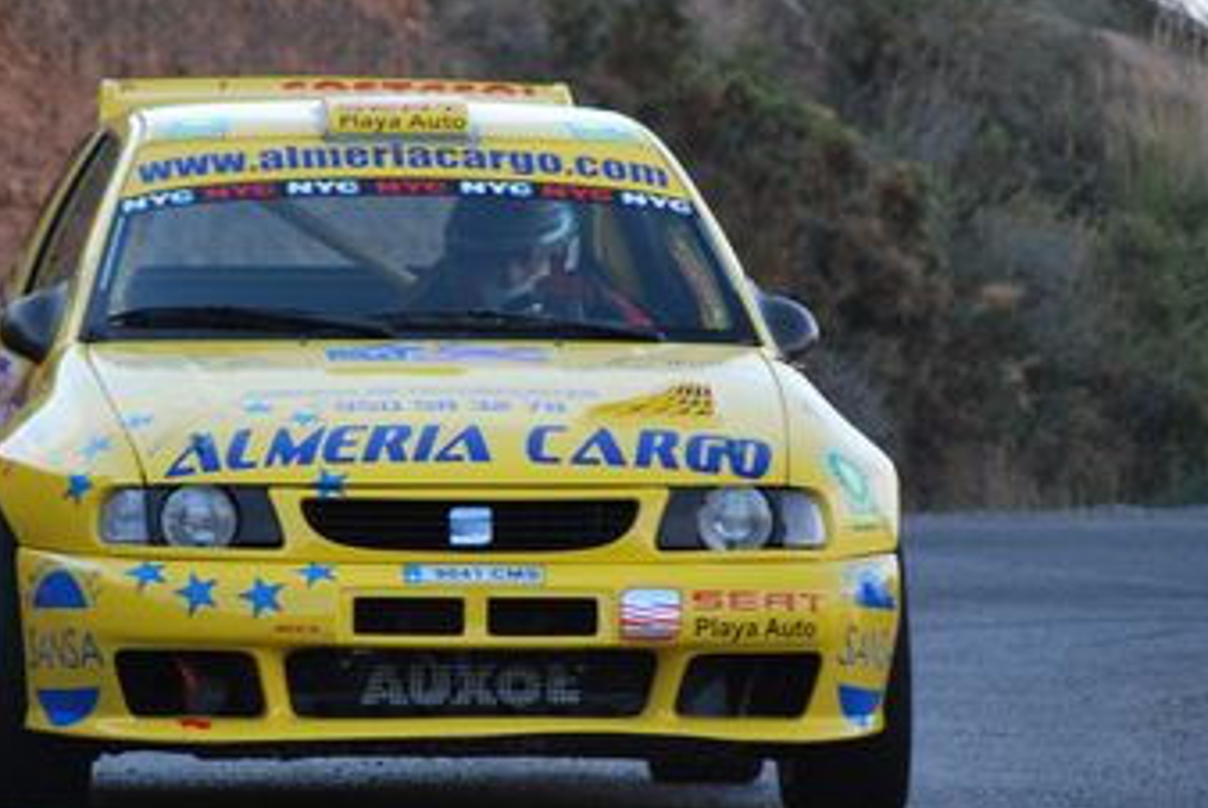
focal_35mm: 551
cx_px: 347
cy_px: 502
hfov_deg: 3.7
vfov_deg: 2.5
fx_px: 18505
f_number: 5.6
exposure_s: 1/500
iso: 500
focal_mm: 200
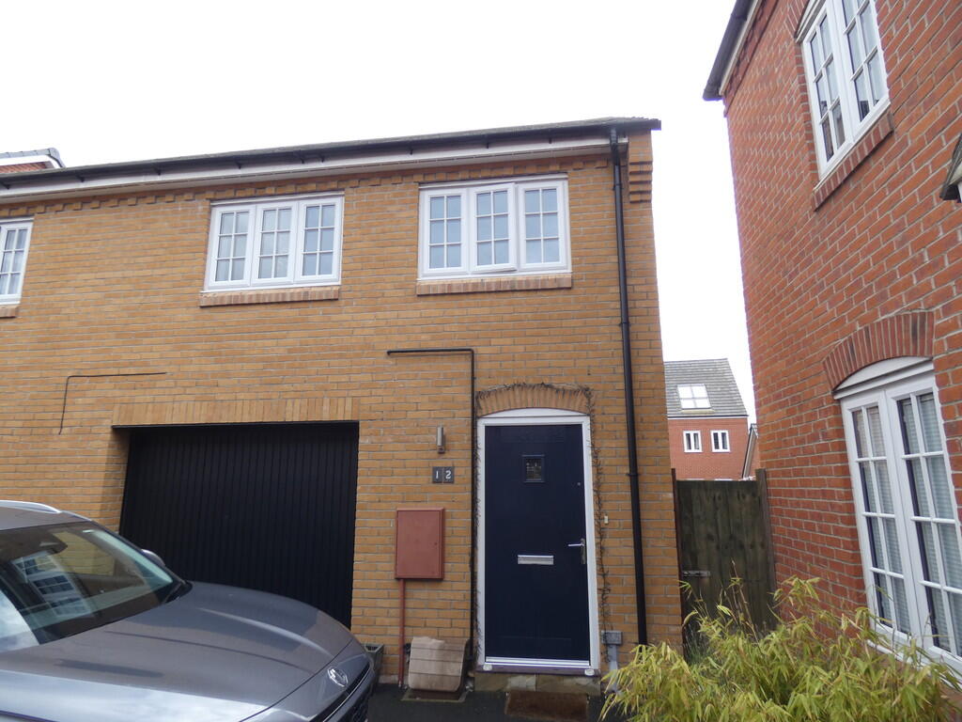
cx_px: 481
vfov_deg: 66.0
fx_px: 556
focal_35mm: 20
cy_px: 361
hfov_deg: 81.7
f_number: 2.8
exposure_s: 1/320
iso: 80
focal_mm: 3.6
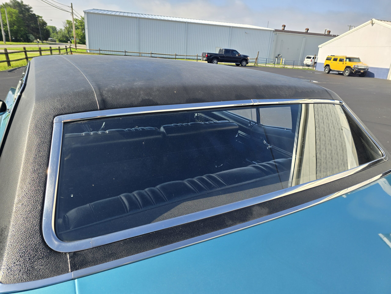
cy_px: 147
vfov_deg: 58.9
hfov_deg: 73.9
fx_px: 260
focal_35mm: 23
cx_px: 196
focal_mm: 6.3
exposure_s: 1/509
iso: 12
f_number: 1.7
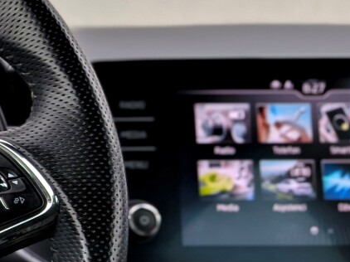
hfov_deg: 17.5
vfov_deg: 16.1
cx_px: -279
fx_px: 920
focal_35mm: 91
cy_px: 206
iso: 30
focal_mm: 4.53
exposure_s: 1/204
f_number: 1.7
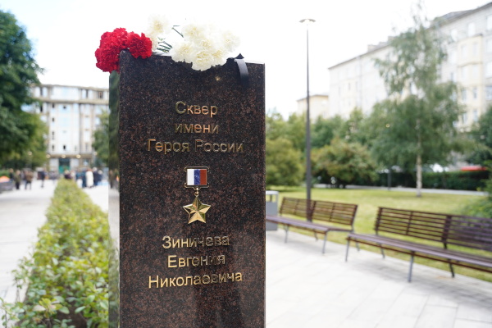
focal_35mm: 35
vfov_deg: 37.5
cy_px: 164
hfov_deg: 53.9
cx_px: 246
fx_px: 484
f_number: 3.5
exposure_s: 1/800
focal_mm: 35.4
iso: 800
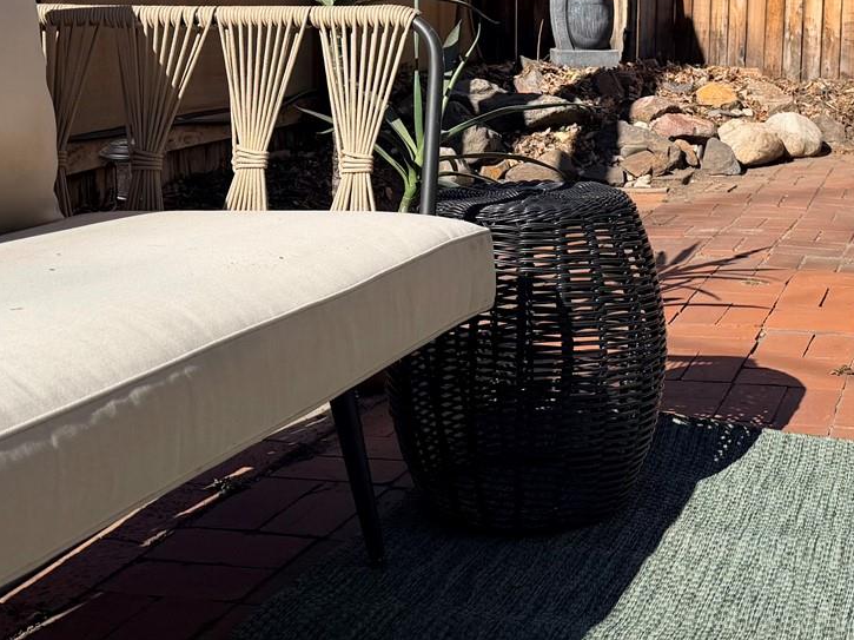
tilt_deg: -4.0
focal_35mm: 53
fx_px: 1307
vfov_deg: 26.7
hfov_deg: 35.4
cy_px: 85
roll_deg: -0.5
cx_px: 637
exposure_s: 1/5319
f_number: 1.78
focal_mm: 6.76
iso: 80
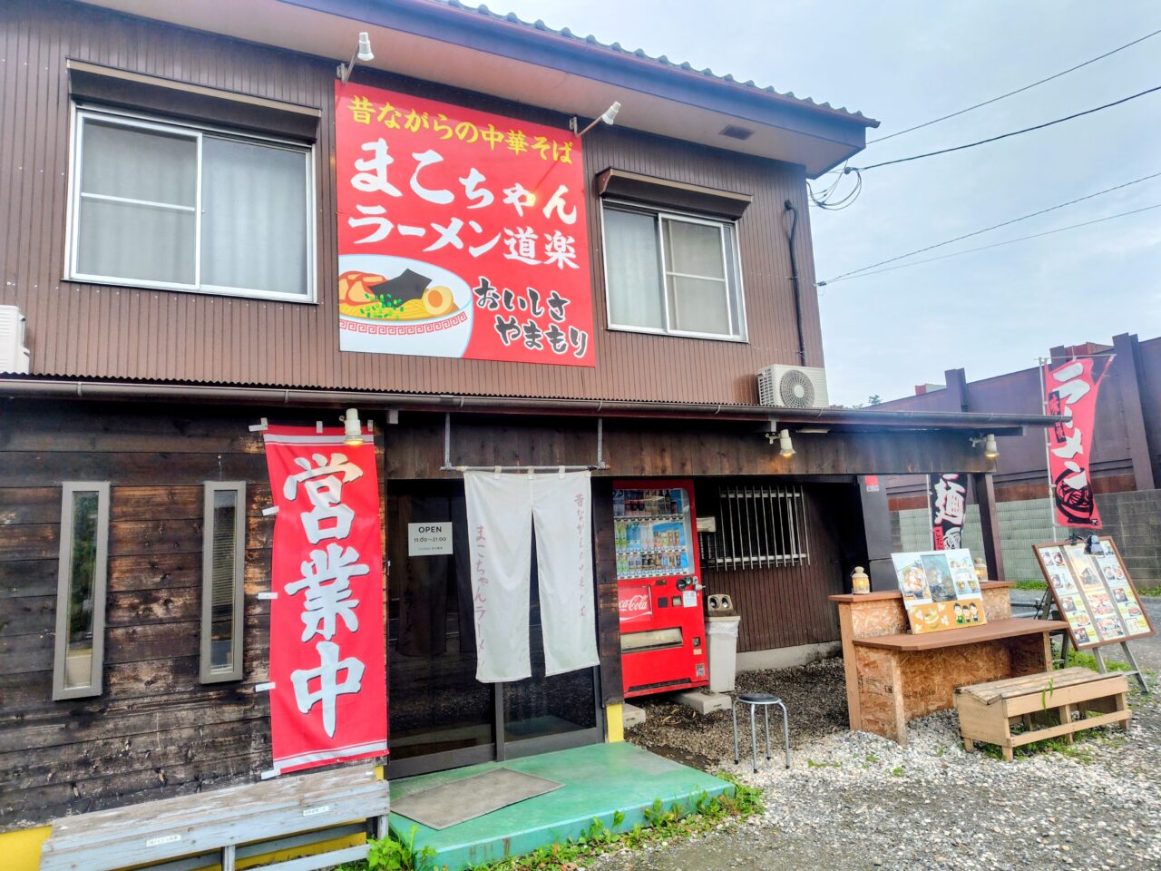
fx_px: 771
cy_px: 436
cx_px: 580
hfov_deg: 73.9
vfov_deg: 58.9
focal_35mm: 23
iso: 50
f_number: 1.9
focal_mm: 5.6
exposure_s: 1/832
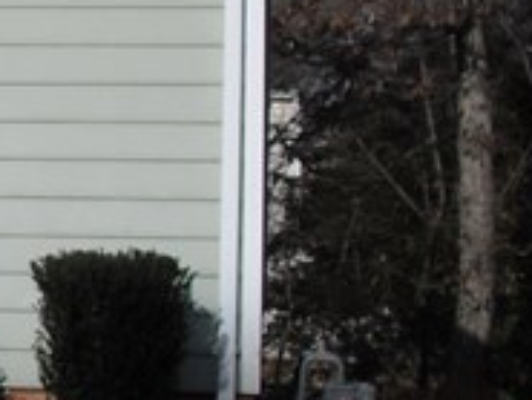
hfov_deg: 9.1
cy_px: 101
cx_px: -644
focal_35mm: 199
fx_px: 3060
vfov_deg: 7.5
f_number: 7.8
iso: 64
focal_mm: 6.3
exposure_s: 1/250
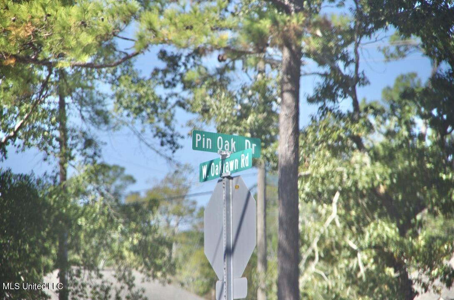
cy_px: 150
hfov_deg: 10.2
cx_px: 227
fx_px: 2548
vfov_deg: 6.8
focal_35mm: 202
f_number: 5.6
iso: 100
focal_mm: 135
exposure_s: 1/250
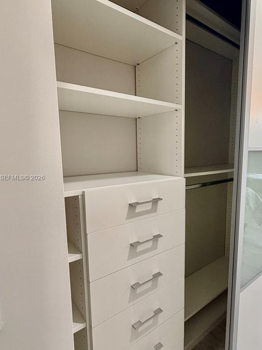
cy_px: 178
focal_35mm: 21
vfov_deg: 79.0
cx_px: 160
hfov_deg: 62.8
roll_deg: +0.5
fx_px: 212
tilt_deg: -7.9
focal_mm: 2.22
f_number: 2.2
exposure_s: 1/60
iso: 320
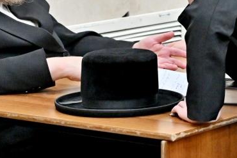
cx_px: 161
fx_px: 1475
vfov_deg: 6.1
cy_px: -39
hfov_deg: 9.2
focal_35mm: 224
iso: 1600
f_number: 4
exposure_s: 1/250
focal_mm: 54
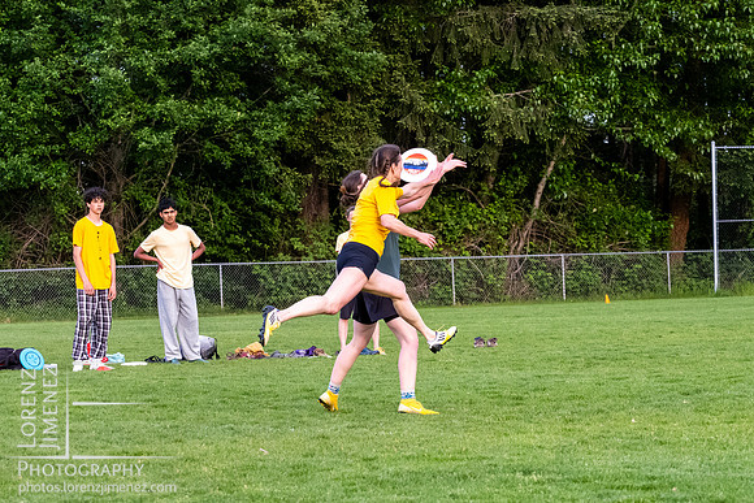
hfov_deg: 11.8
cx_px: 357
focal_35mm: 174
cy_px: 284
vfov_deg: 7.9
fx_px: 3638
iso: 3200
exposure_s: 1/1000
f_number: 5.6
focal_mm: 79
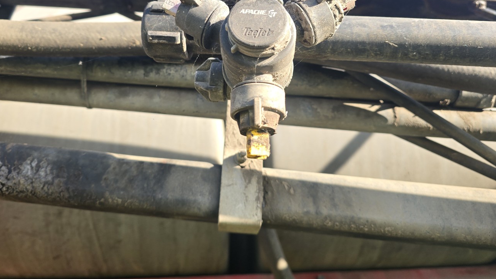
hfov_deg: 67.8
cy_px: 86
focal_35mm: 28
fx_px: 368
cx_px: 223
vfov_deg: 40.8
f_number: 1.7
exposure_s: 1/180
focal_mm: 6.3
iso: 20
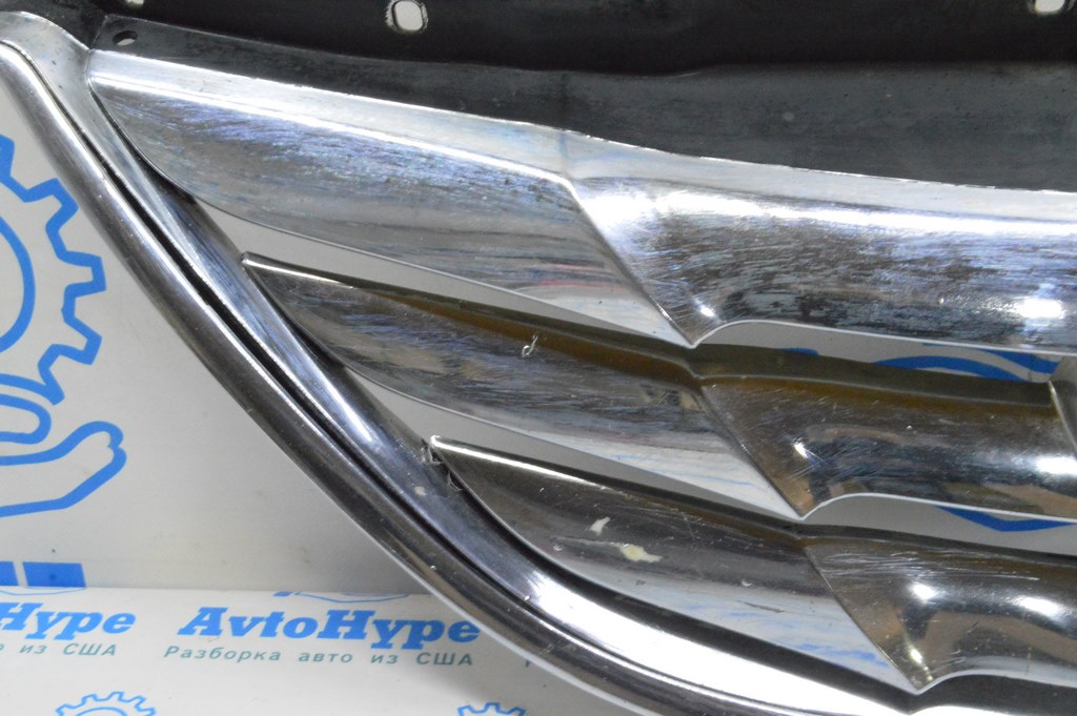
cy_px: 358
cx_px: 538
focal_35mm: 42
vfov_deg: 31.8
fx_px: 1255
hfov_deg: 46.4
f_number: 20
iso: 6400
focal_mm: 28
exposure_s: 1/15
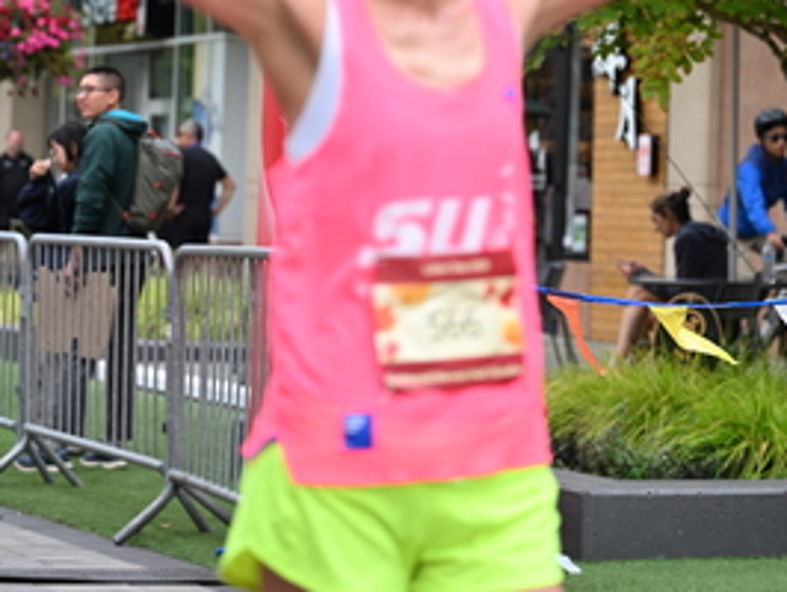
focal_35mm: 139
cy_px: 36
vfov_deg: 10.6
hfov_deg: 14.2
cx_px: 398
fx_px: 3163
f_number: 2.8
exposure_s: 1/2000
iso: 640
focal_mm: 70
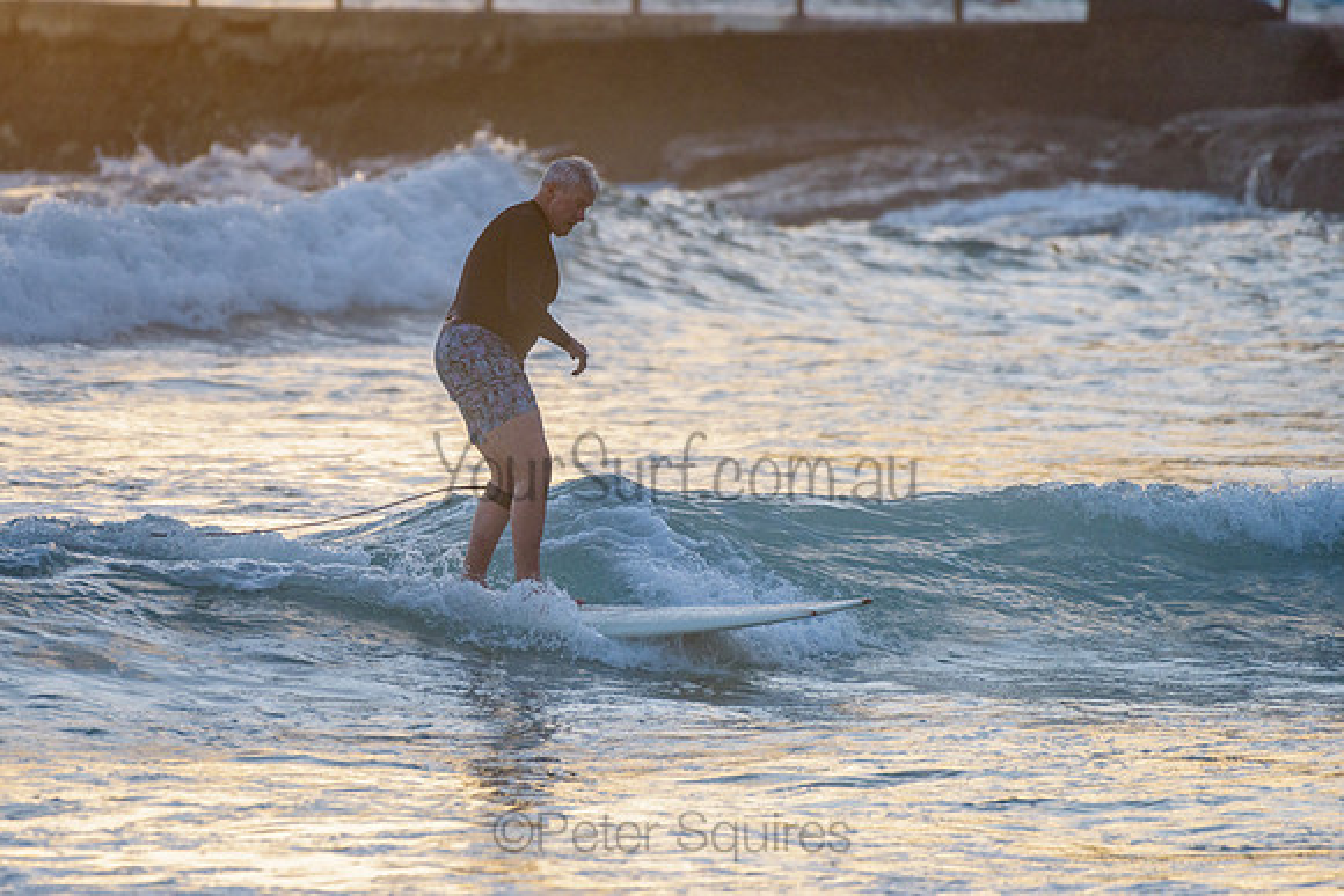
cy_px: 347
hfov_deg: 3.4
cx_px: 521
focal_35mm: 612
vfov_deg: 2.2
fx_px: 22869
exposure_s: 1/1250
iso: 450
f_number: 5.6
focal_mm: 500
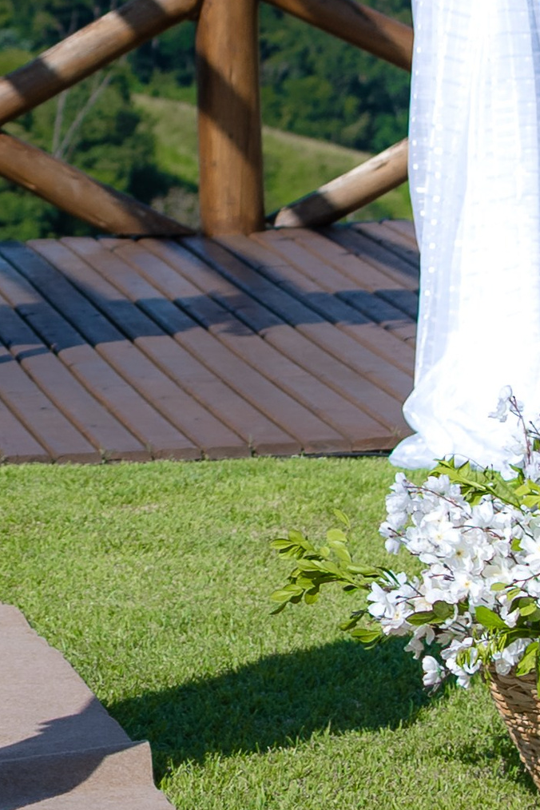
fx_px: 4432
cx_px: -259
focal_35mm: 197
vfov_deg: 10.3
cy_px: -164
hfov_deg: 6.9
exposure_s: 1/2000
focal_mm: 35
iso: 80
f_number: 3.5
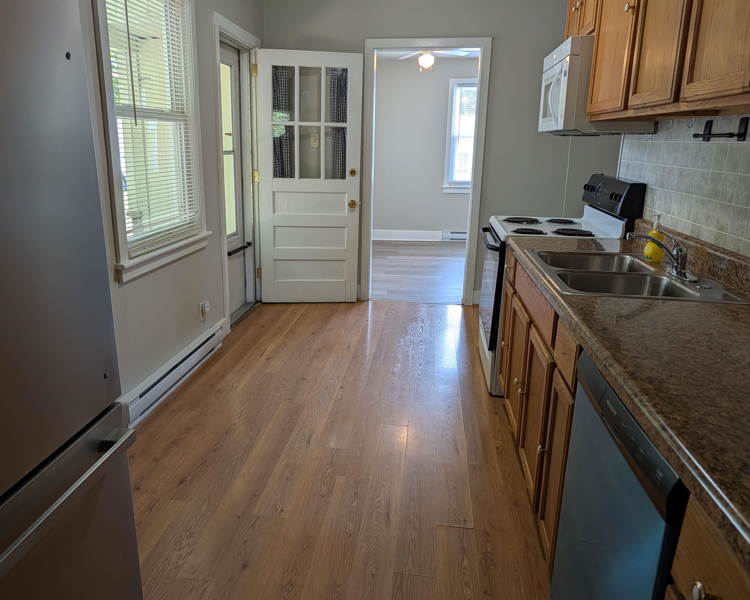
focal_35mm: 25
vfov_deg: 56.8
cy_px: 300
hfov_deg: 68.0
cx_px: 354
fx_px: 555
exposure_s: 1/185
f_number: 1.68
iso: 182
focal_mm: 6.9
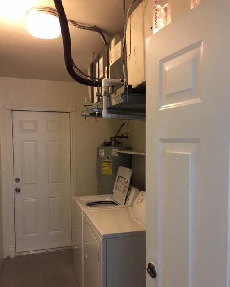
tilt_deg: -3.6
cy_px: 156
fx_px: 264
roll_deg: +0.7
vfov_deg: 57.1
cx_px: 117
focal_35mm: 31
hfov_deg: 47.1
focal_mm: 4.15
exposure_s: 1/10
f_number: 2.2
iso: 100
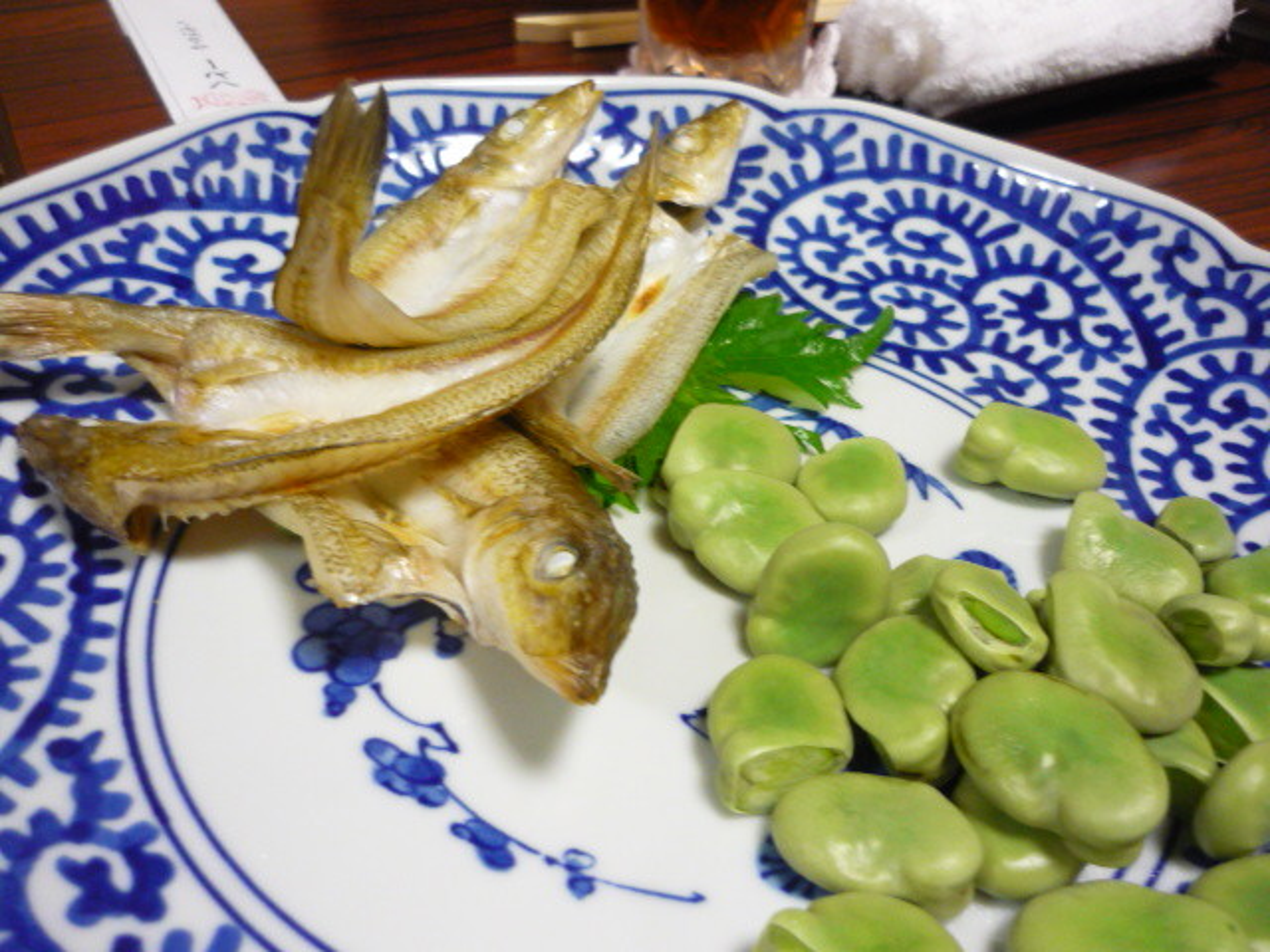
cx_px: 635
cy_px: 476
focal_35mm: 33
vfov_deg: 42.9
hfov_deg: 55.4
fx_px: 1211
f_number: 2.8
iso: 400
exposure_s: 1/15
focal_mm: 5.5
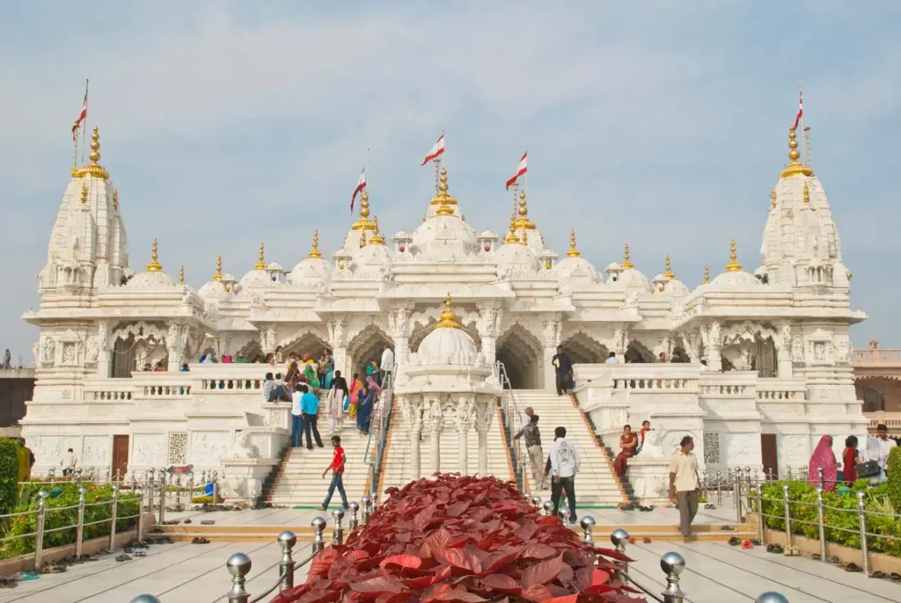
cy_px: 302
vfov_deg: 35.6
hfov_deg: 51.2
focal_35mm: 38
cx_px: 450
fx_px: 940
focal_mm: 25
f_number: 10
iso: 200
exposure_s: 1/400
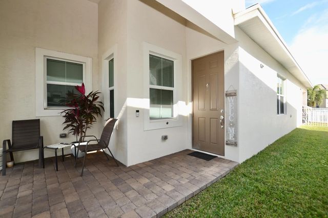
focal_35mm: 15
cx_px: 164
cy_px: 109
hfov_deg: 100.5
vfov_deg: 77.1
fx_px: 136
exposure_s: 1/125
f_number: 5.6
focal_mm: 10
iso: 100
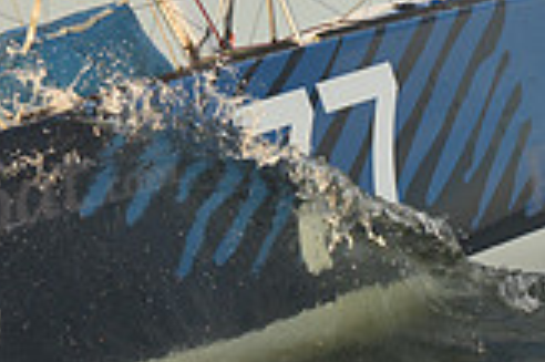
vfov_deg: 4.2
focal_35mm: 326
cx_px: 352
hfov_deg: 6.3
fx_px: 4930
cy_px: 2
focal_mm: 92
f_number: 4.5
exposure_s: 1/640
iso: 250
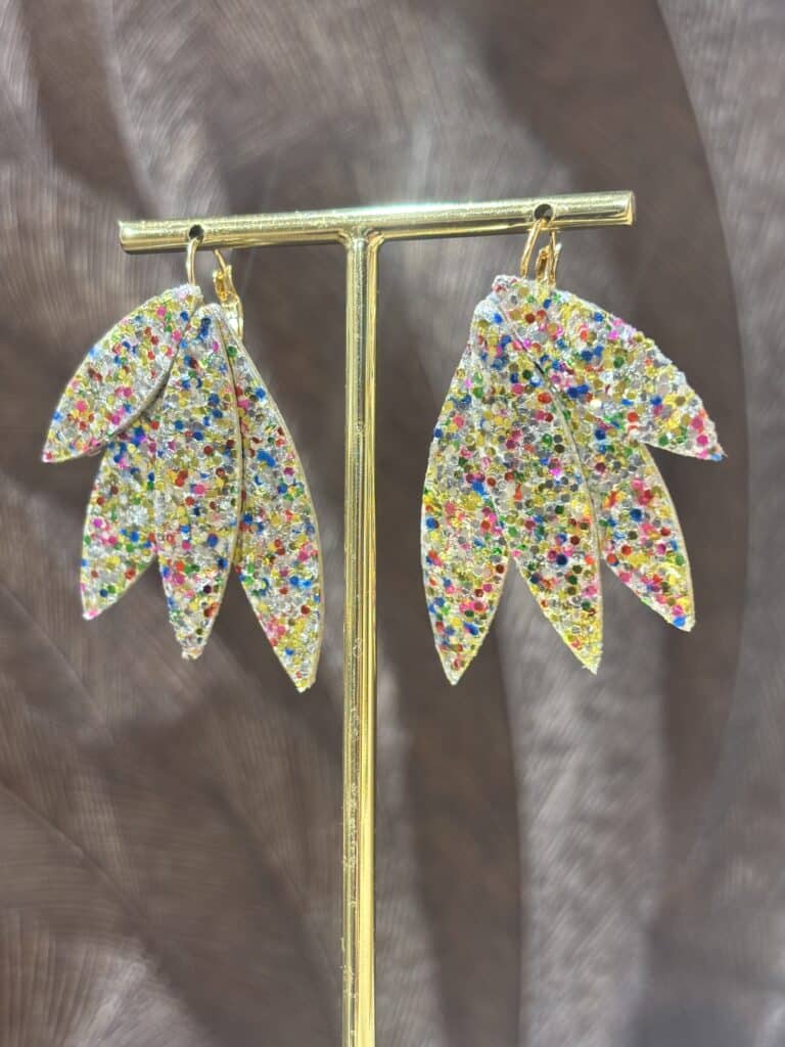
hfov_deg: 28.0
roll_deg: -1.3
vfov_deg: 36.8
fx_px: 1572
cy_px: 524
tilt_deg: -0.1
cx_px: 392
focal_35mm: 52
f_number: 1.6
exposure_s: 1/50
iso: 64
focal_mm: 5.96
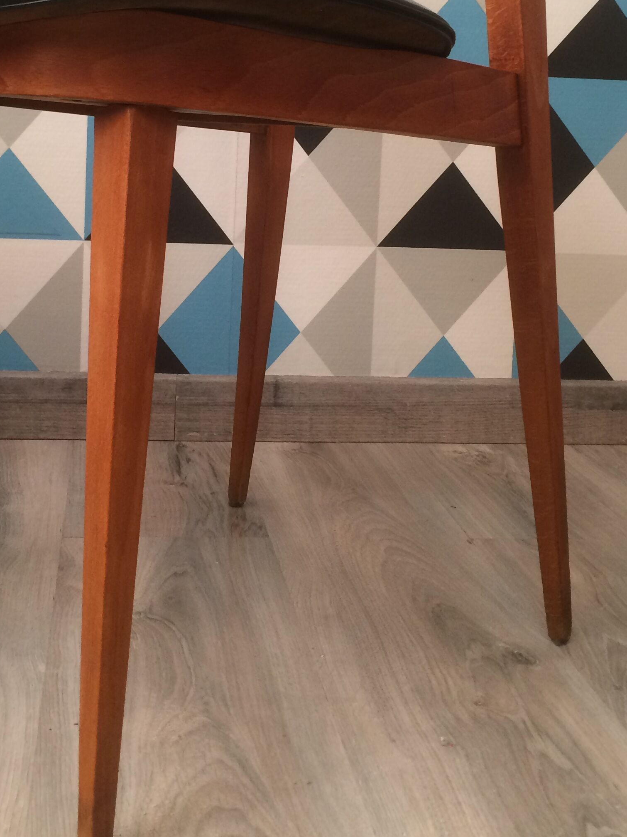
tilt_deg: -11.0
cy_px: 226
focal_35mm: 47
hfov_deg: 30.8
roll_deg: -1.8
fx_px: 1135
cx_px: 245
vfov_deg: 39.5
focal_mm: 4.15
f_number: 2.2
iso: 64
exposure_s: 1/33
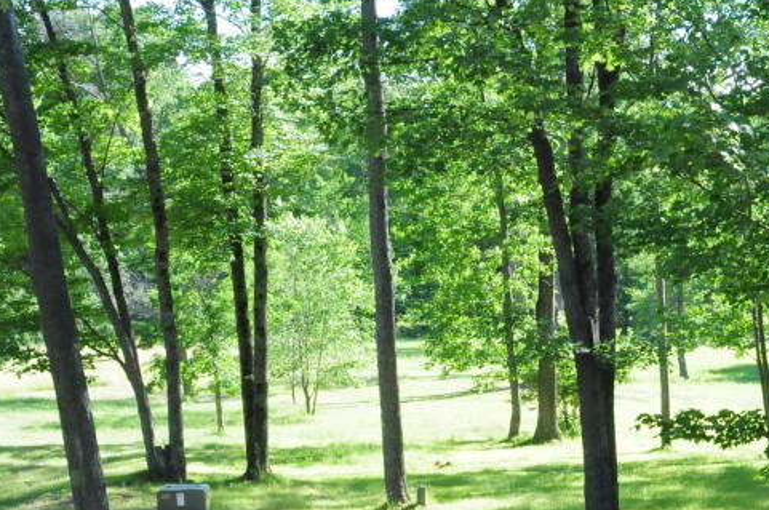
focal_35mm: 101
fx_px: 2154
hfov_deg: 19.7
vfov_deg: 13.3
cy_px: 513
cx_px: 767
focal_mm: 28
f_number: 10
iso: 1600
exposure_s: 1/400
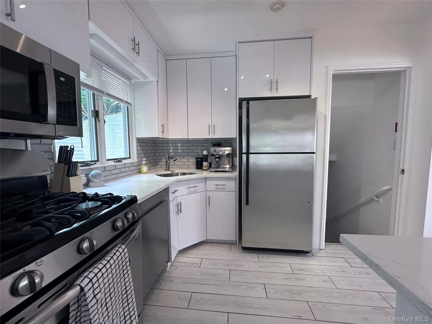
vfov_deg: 85.7
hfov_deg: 102.1
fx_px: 175
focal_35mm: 14
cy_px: 162
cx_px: 216
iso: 160
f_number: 2.2
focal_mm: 2.22
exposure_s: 1/120
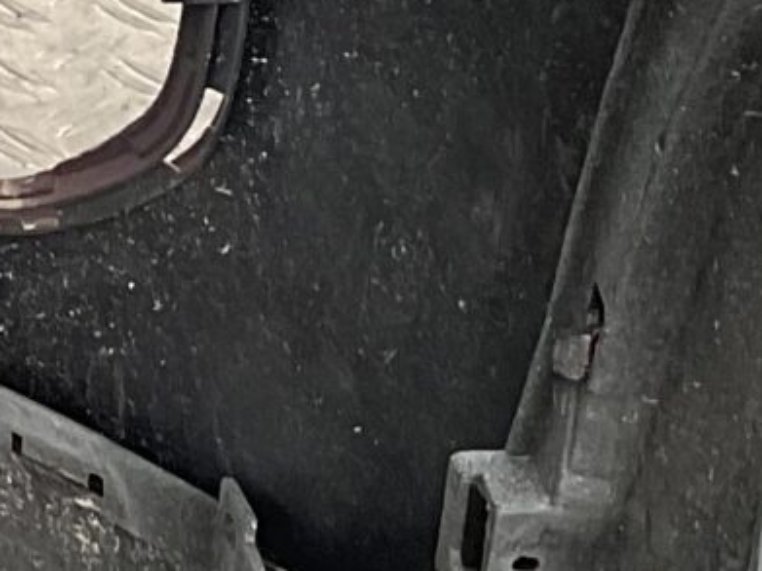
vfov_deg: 7.6
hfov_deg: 9.5
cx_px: -957
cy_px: -372
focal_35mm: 190
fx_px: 4181
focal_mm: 3
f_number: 1.8
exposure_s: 1/120
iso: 40
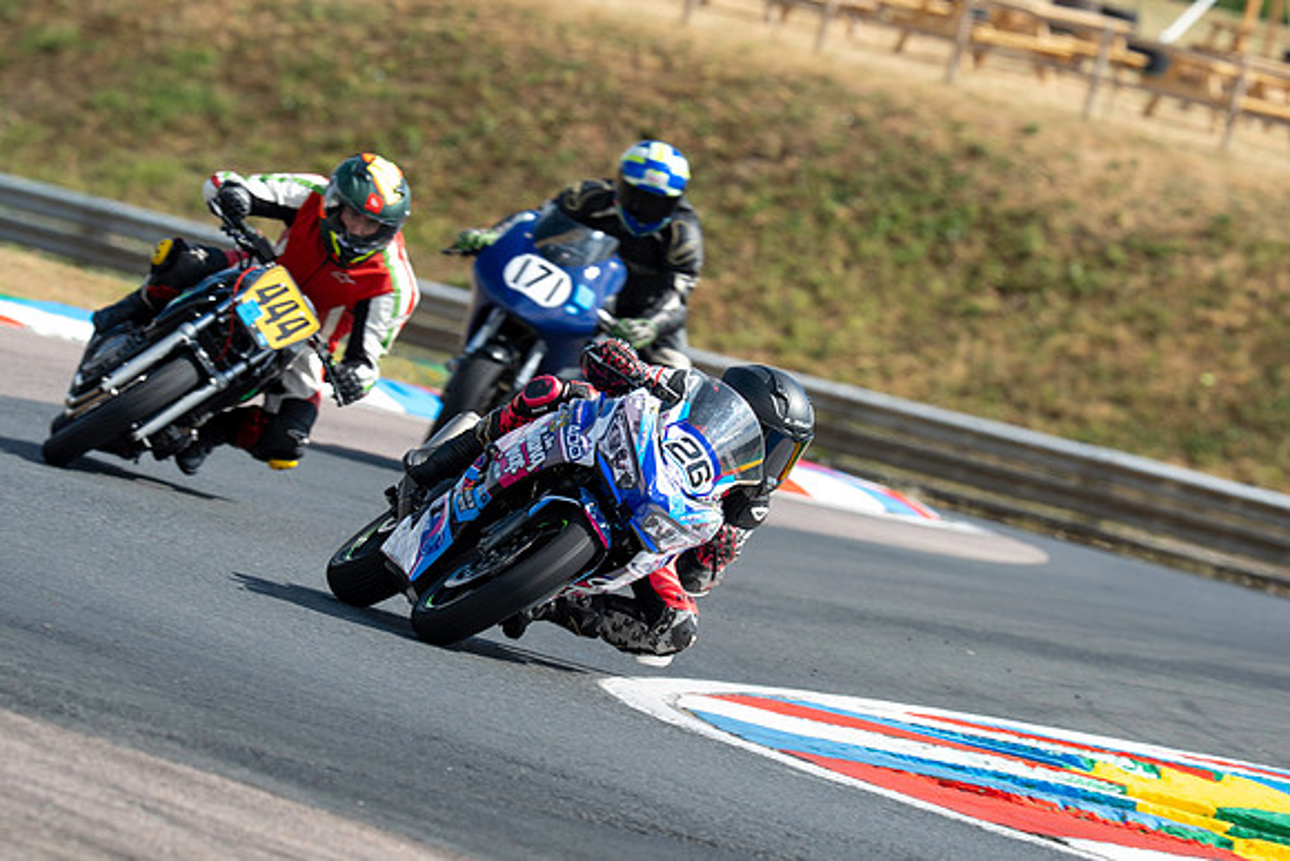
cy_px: 448
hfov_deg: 4.7
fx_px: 15748
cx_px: 619
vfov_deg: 3.1
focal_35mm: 439
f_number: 8
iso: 125
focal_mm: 400
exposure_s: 1/320
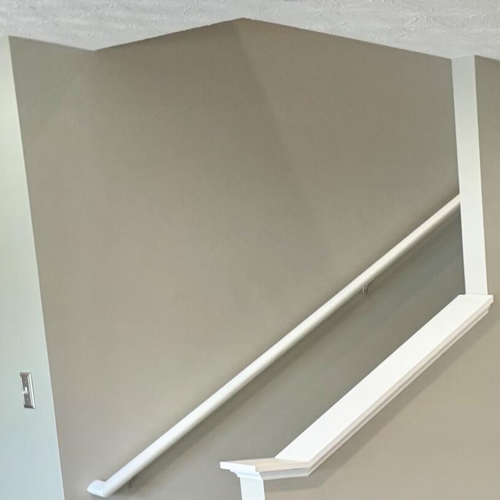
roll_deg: -0.1
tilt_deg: -11.0
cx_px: 915
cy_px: 589
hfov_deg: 17.6
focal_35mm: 78
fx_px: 1275
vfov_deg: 20.8
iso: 125
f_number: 1.78
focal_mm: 6.76
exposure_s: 1/60
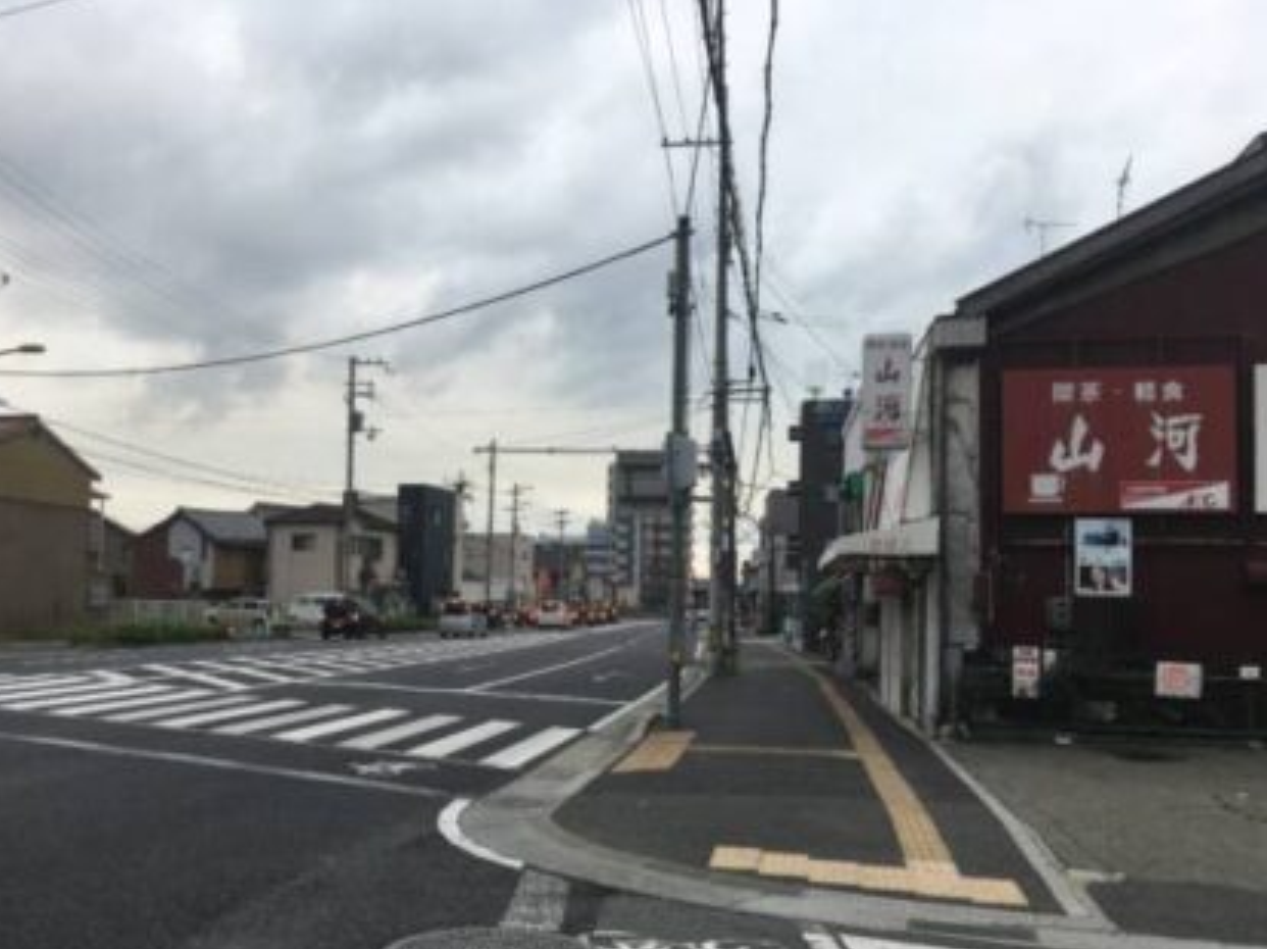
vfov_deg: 41.6
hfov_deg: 53.9
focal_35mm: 34
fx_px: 1244
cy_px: 548
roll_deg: -2.0
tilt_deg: +3.0
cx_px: 571
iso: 32
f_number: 2.2
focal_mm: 4.15
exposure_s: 1/120
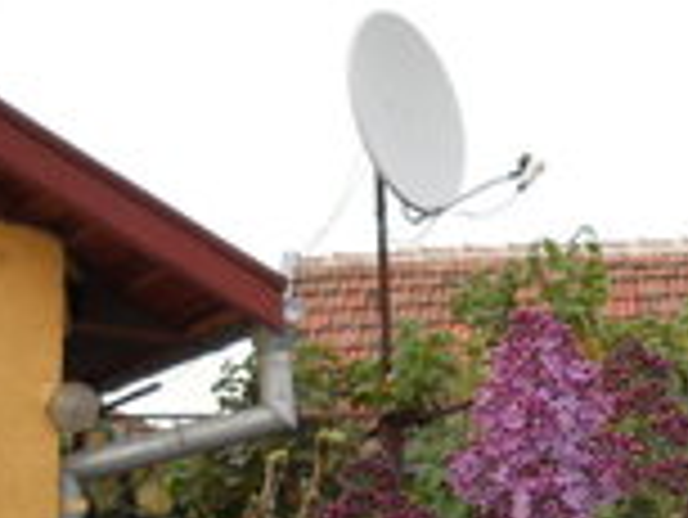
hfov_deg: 19.9
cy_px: 520
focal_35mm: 94
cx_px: 755
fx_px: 1870
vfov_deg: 15.5
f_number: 3.1
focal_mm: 6.72
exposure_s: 1/30
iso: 125
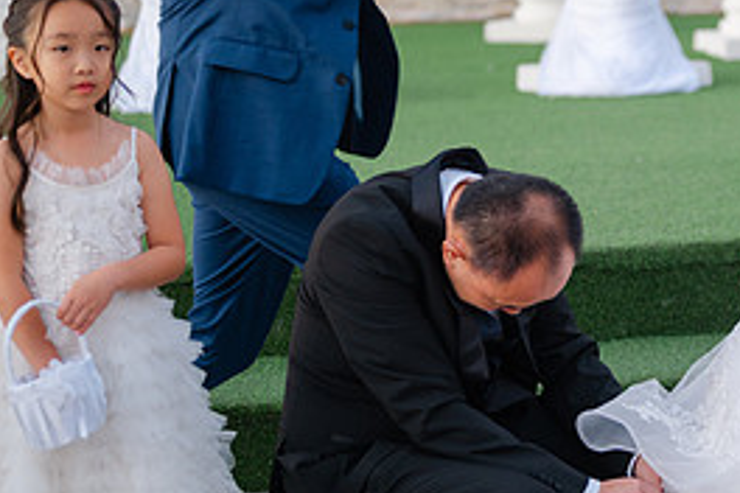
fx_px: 2261
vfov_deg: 12.4
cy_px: 167
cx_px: 695
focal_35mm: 110
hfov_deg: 18.2
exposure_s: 1/60
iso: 100
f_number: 1.8
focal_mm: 50
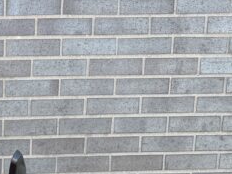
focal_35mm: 106
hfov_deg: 17.1
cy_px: 351
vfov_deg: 12.3
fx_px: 710
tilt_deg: -16.2
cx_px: -94
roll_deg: +0.6
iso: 64
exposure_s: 1/193
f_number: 1.78
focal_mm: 6.76
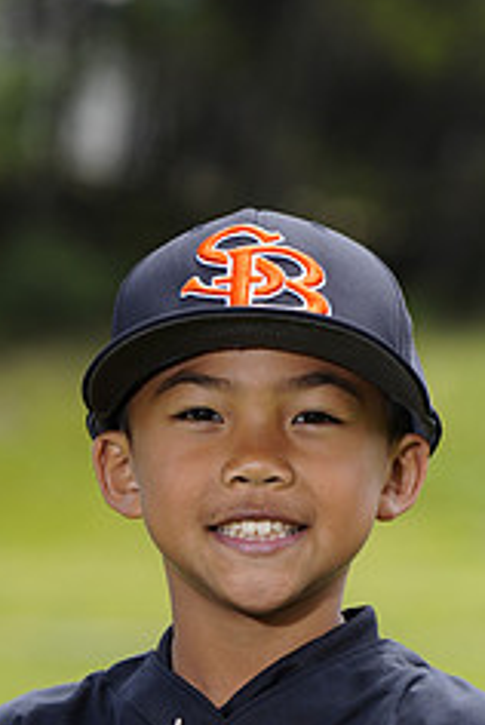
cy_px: 780
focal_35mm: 447
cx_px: 238
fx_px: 9006
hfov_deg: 3.1
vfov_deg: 4.6
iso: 100
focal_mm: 182
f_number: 6.3
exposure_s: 1/250
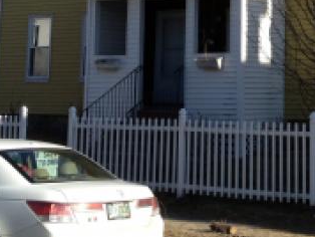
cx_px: 269
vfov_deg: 12.7
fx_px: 1038
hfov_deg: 17.1
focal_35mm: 114
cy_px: -53
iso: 50
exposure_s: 1/1144
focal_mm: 4.28
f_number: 2.4
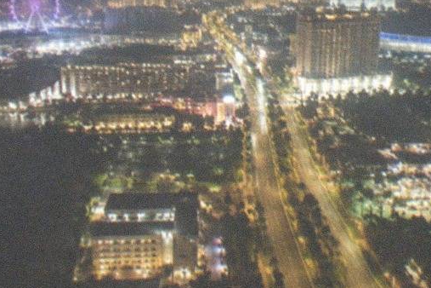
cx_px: 230
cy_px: 78
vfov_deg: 19.6
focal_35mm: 69
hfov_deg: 29.2
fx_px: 826
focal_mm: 35
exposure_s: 1/40
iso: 1250
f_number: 8
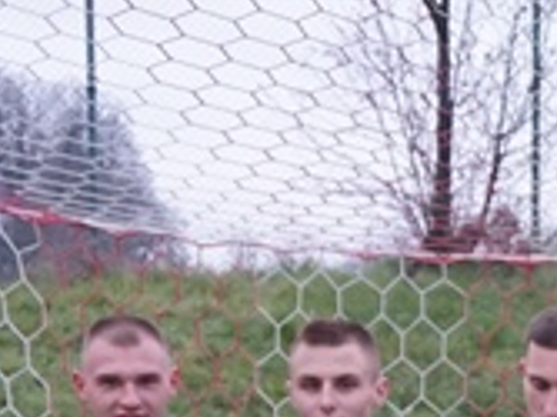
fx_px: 2299
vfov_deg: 9.7
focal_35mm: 143
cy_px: 819
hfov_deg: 12.5
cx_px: 1021
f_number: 4.5
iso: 2000
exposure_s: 1/160
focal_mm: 21
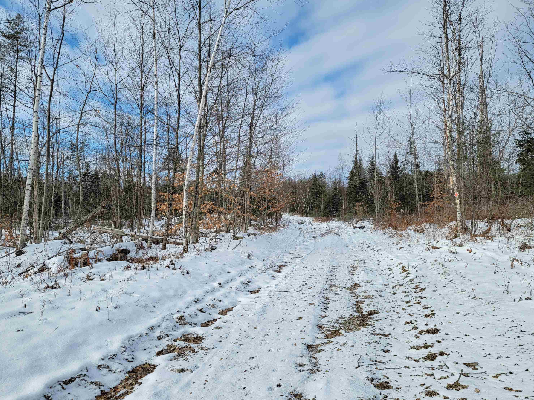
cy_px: 207
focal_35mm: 25
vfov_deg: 54.9
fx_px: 386
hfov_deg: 69.4
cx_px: 260
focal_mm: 6.7
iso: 16
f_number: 1.8
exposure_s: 1/854
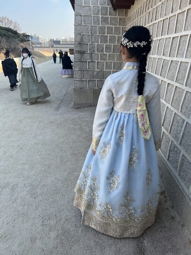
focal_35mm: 26
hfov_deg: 53.1
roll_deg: +0.2
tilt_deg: -21.5
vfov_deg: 67.3
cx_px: 96
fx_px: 191
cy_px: 128
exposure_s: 1/1068
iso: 50
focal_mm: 5.7
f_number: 1.5
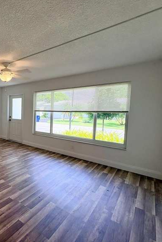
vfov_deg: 84.0
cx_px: 8
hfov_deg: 52.2
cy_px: 119
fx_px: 135
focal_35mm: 20
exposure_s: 1/152
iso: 64
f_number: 2.2
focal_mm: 2.22
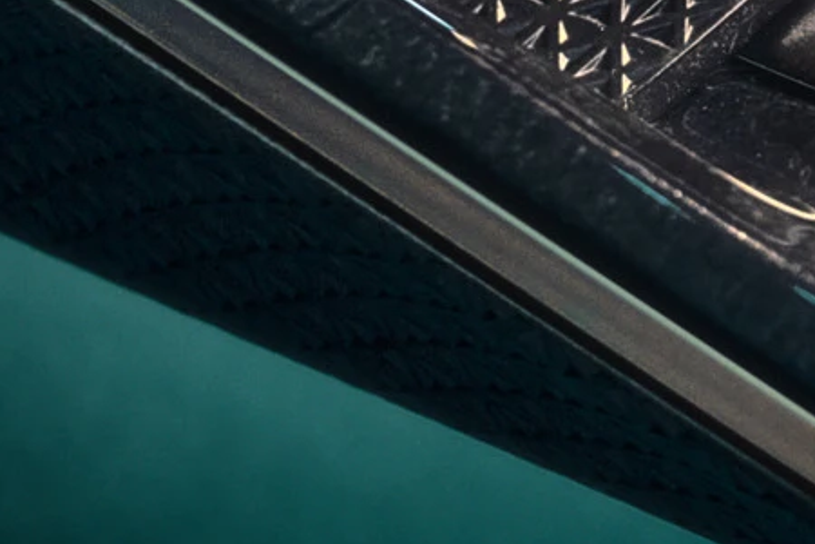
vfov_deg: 4.1
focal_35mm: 333
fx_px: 7538
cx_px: 1702
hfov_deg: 6.0
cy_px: 374
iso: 400
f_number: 2.8
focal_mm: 50
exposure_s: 1/80
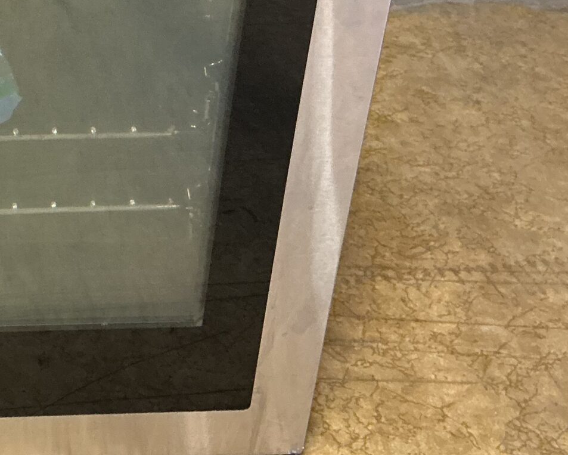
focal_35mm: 76
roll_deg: -0.4
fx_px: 1278
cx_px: -76
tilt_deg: -28.3
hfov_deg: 23.3
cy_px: 35
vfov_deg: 19.8
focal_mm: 3
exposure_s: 1/60
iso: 200
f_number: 1.8
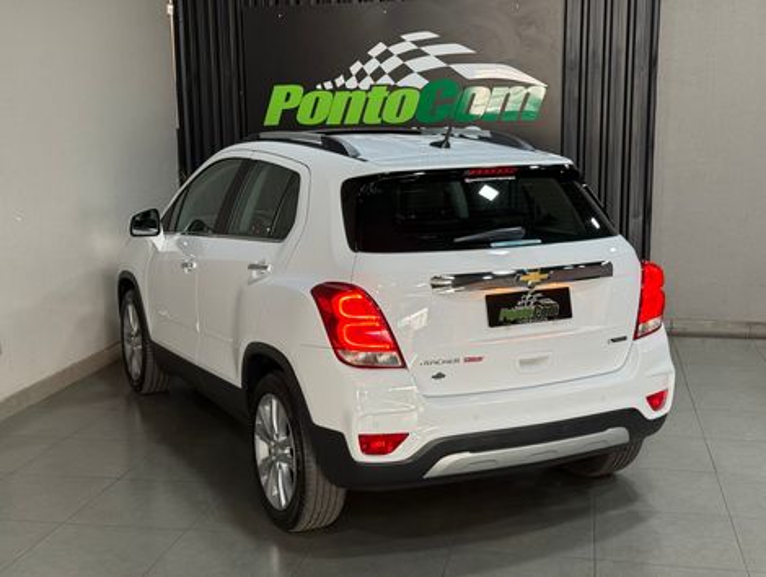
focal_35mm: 48
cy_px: 288
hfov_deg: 39.6
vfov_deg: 30.3
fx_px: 1064
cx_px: 383
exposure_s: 1/60
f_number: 1.78
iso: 125
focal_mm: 6.76
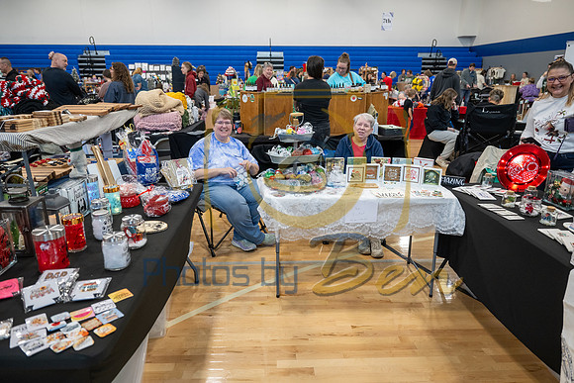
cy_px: 192
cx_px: 287
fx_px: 383
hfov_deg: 73.7
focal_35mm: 24
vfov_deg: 53.2
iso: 1250
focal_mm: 24
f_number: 3.2
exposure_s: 1/125
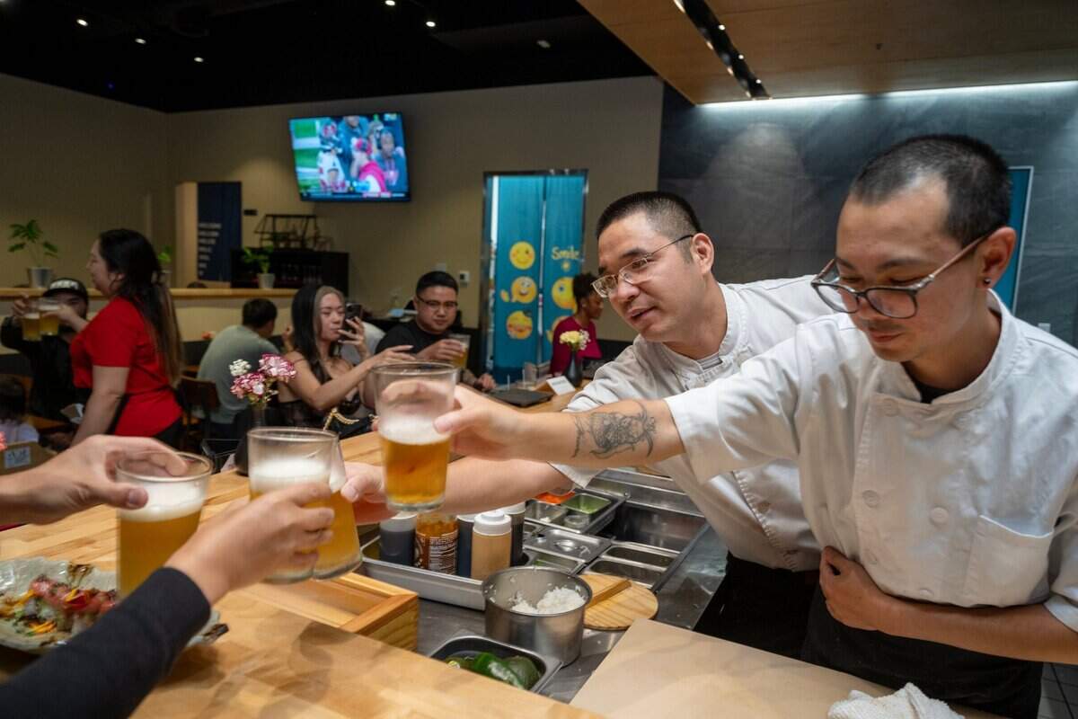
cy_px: 360
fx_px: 719
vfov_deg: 53.1
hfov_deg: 73.7
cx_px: 539
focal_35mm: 24
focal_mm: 24
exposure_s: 1/80
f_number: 3.5
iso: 500
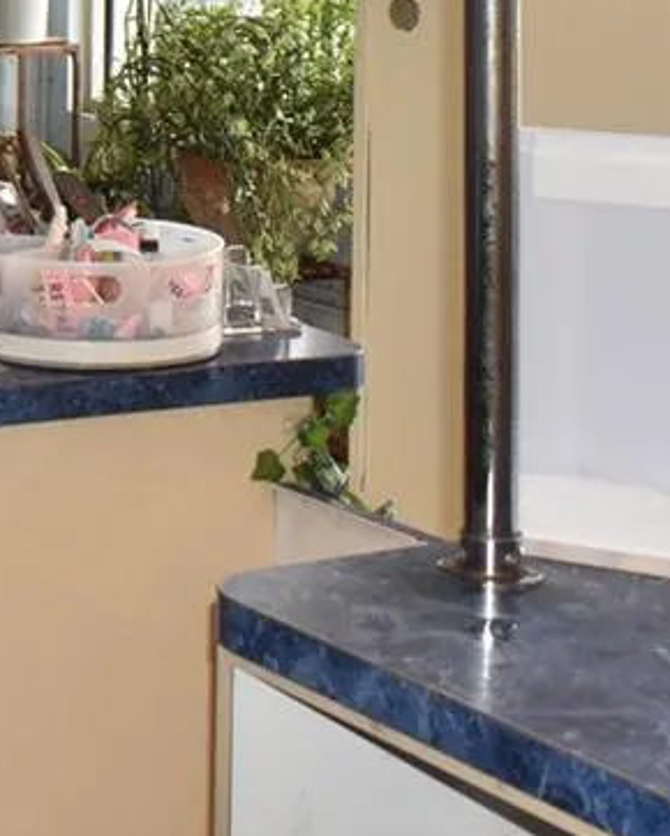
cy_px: -180
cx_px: -478
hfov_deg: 12.7
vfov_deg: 16.4
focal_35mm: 112
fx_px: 2774
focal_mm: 18
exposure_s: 1/200
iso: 560
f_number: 4.5
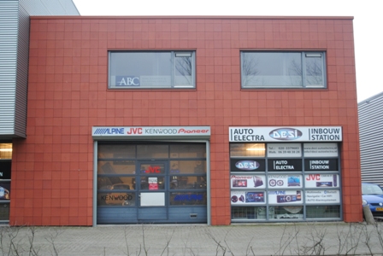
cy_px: 128
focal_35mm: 45
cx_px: 192
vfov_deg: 30.0
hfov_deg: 43.6
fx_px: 479
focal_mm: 30
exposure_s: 1/30
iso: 250
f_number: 4.5
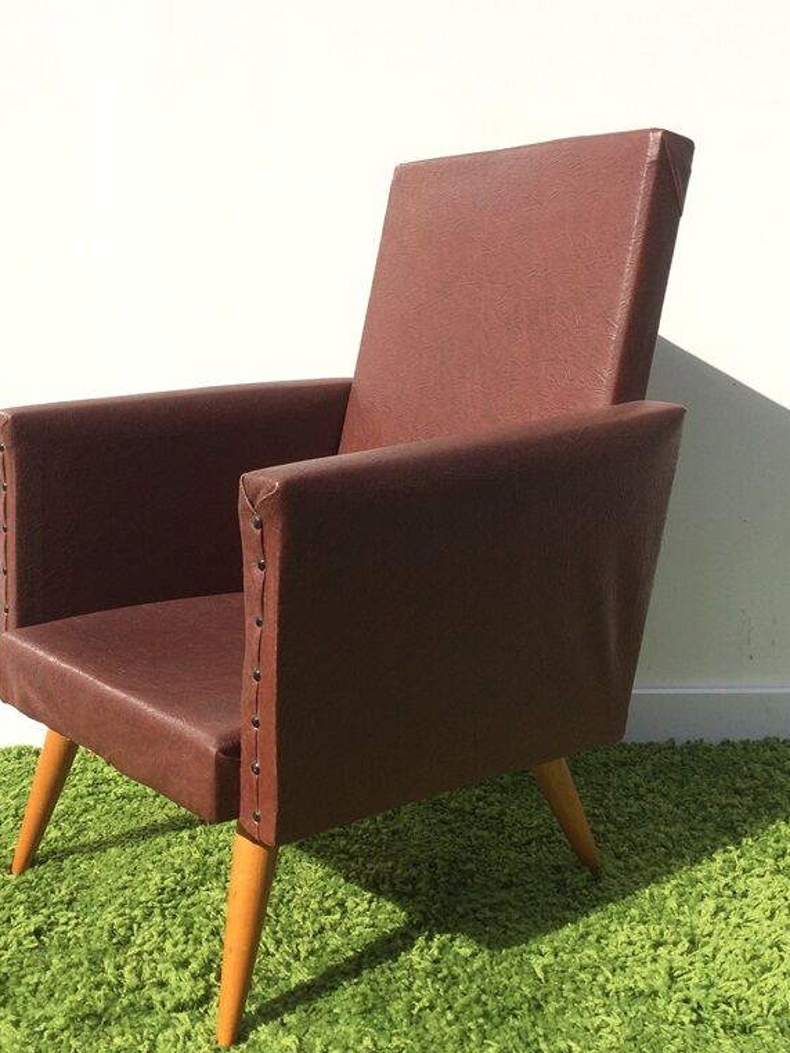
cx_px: 350
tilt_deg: -15.1
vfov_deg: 47.8
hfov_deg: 36.8
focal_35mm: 39
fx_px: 1186
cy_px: 588
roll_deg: +1.3
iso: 32
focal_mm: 4.15
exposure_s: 1/2283
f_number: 2.2
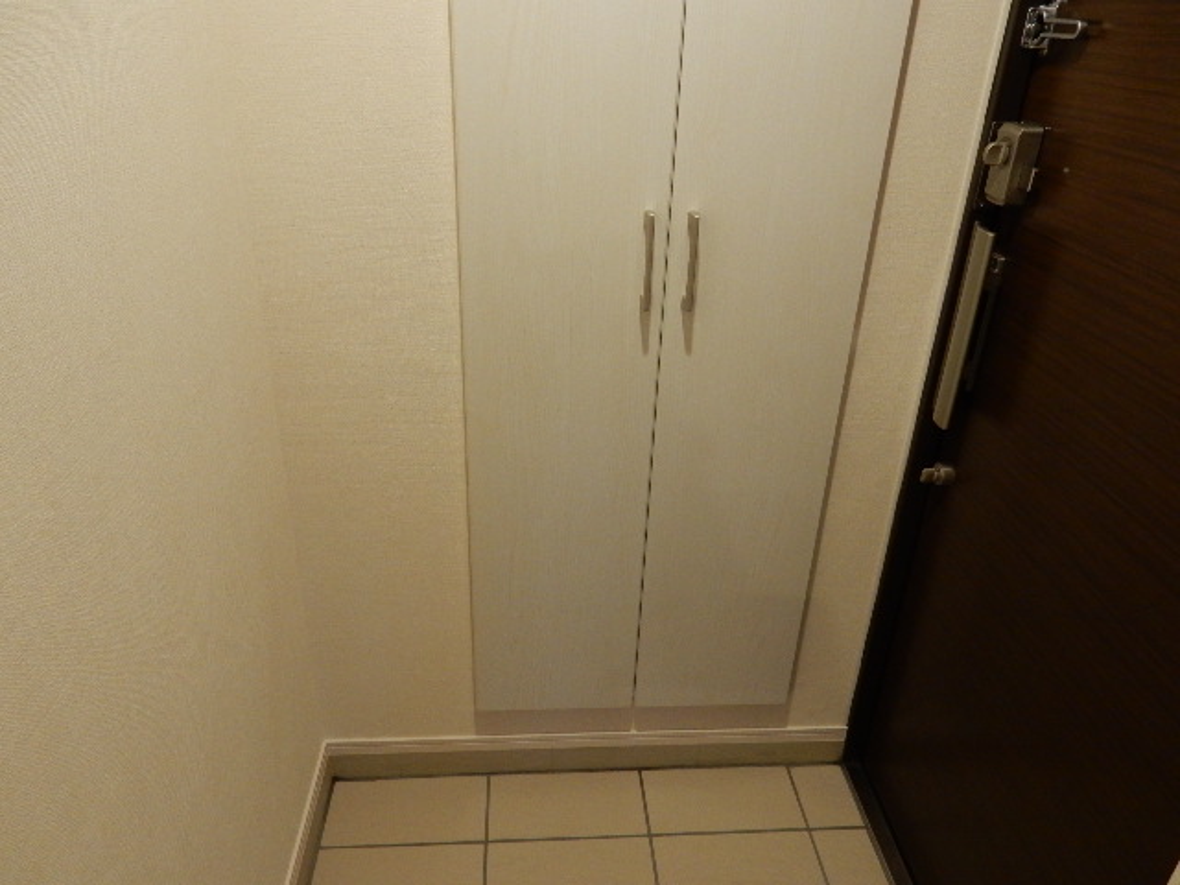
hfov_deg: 69.4
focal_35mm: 25
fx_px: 852
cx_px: 590
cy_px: 442
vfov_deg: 54.9
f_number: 3.7
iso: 400
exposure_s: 1/30
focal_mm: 4.5
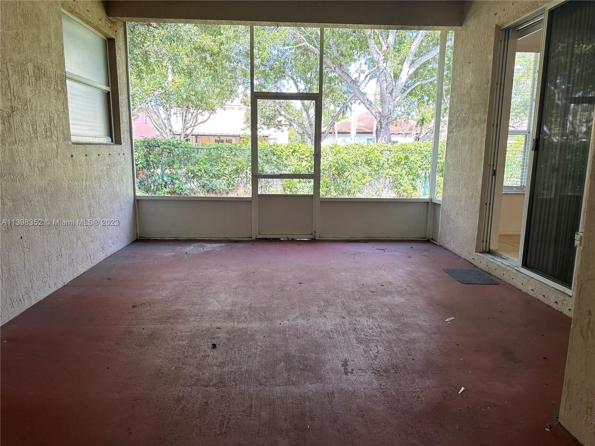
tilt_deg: -9.9
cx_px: 298
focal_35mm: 24
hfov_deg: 71.6
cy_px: 223
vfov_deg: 56.8
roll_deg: -1.0
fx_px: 413
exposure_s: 1/130
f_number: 1.78
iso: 80
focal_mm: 6.86
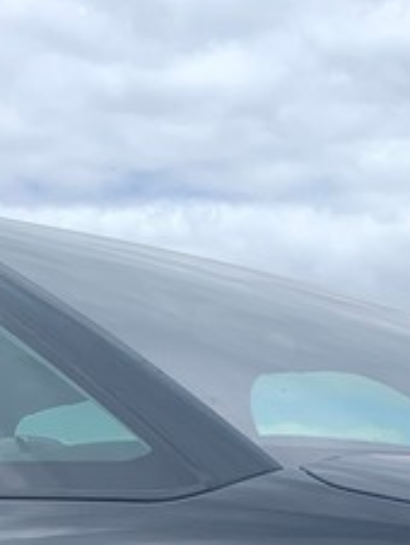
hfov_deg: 12.8
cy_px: 885
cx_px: 338
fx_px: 1813
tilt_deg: -6.5
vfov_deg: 15.4
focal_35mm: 115
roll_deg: +1.0
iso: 25
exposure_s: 1/1163
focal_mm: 4.25
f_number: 1.8
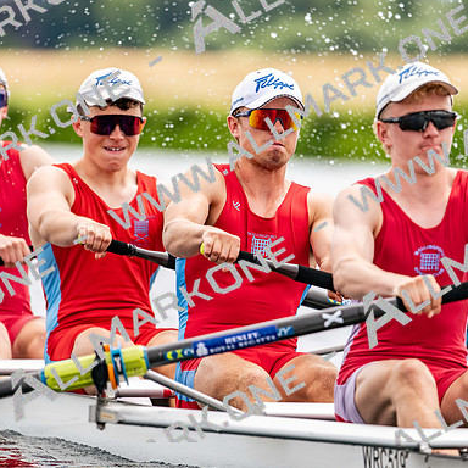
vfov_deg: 3.4
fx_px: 7847
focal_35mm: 513
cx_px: 258
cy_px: 233
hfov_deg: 3.4
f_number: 4.5
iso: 360
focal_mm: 400
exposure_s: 1/2500
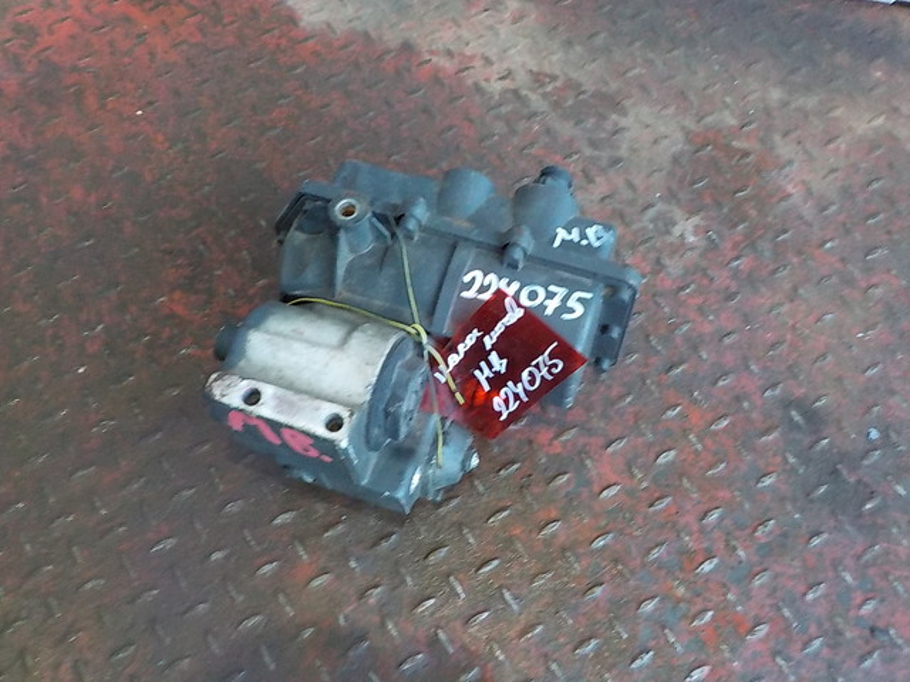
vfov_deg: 46.8
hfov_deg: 60.0
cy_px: 341
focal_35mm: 30
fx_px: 789
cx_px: 455
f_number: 3.3
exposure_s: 1/40
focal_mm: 4.1
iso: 800
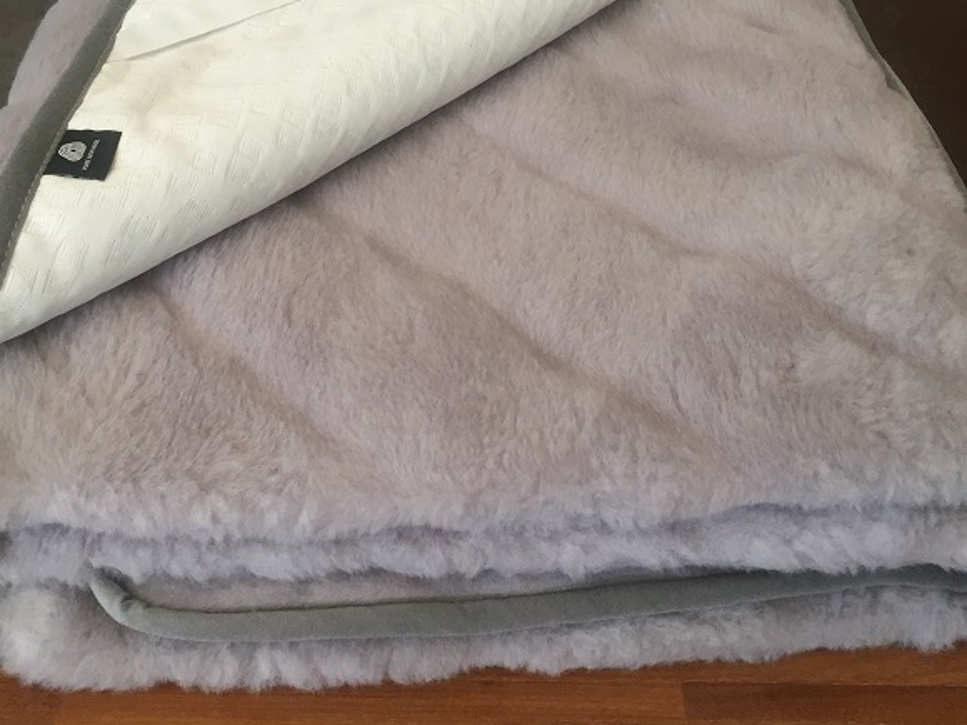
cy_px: 252
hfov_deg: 46.8
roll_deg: -3.9
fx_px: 1117
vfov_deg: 35.7
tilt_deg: -42.0
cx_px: 453
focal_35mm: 40
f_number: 2.2
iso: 40
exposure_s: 1/33
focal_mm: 4.15
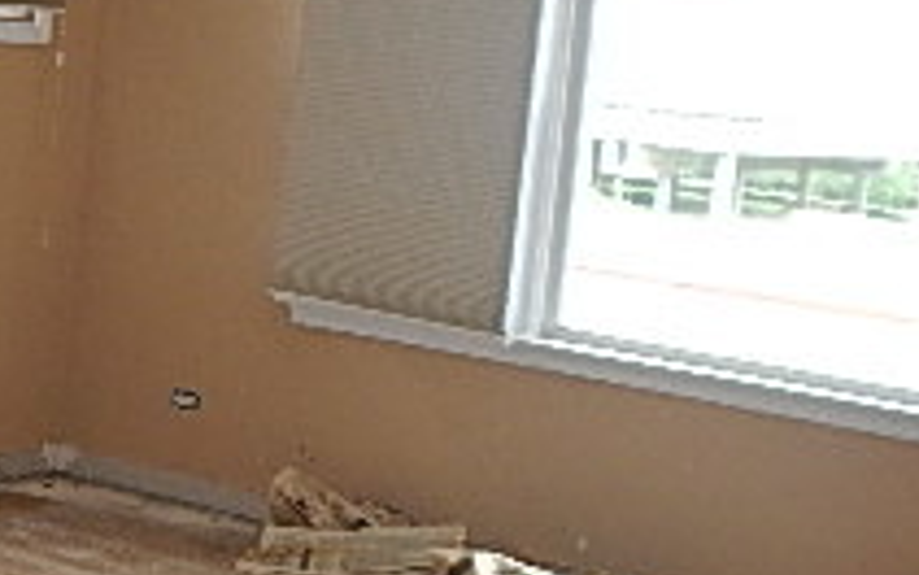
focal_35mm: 90
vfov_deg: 14.5
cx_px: -318
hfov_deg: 20.7
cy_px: 213
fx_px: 2255
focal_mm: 5
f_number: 3.9
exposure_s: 1/30
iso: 200
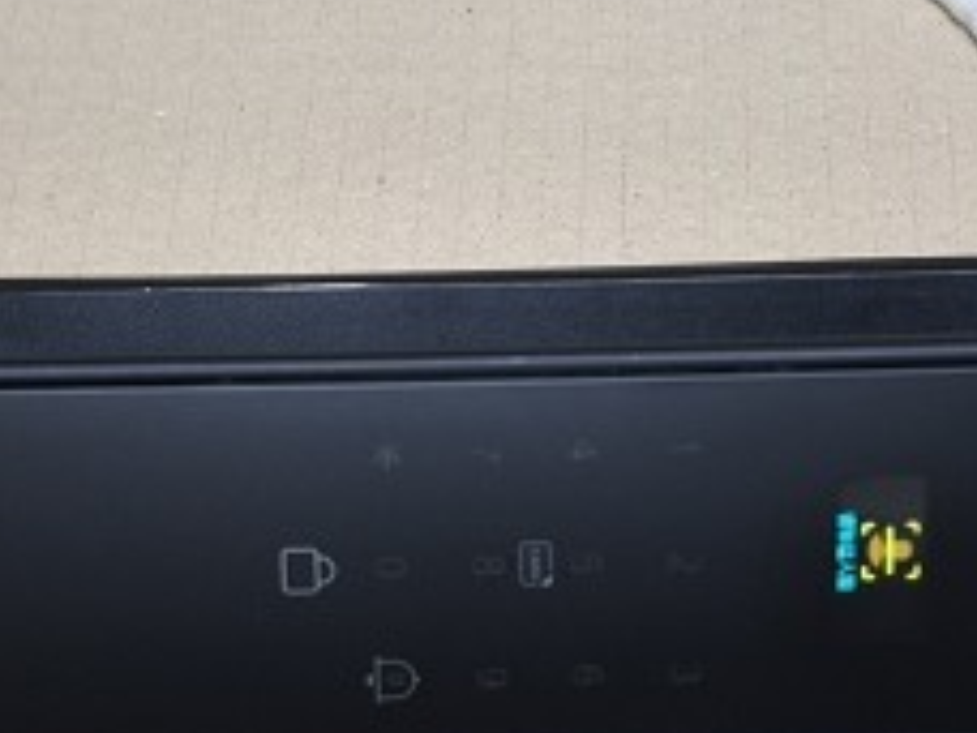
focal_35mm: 90
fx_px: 2540
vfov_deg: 16.3
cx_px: 506
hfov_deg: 21.8
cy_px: 592
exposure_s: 1/60
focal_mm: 6.57
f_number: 1.6
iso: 320
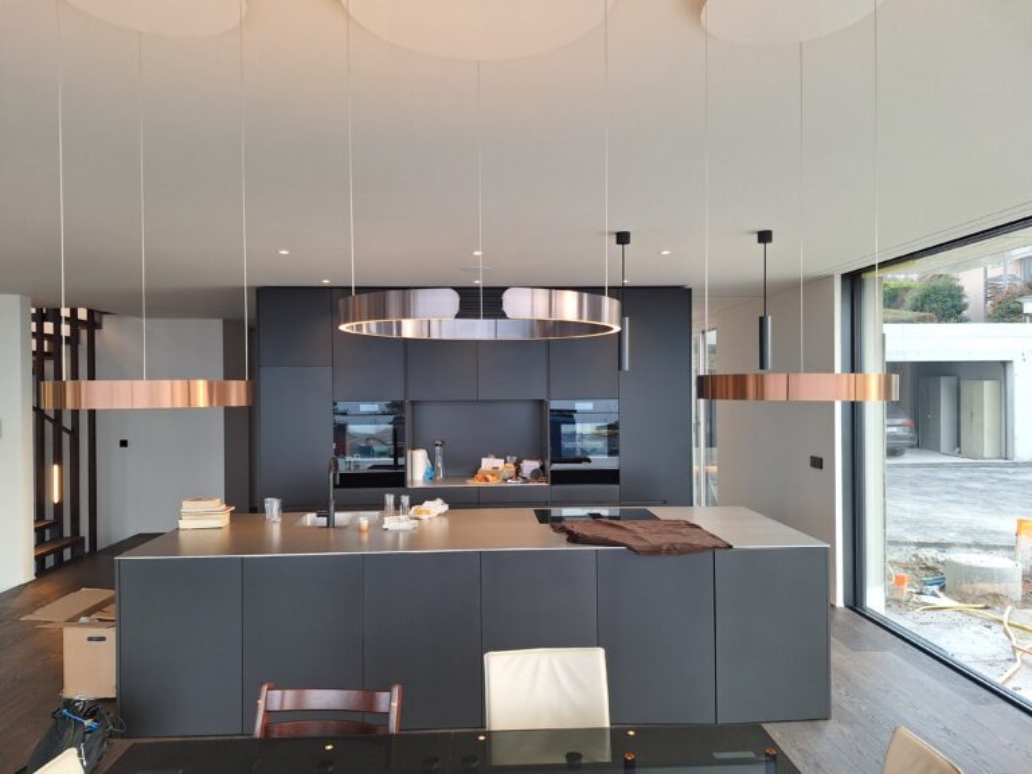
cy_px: 387
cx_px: 516
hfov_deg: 73.9
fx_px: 686
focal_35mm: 23
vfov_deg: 58.9
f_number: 1.8
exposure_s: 1/120
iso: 80
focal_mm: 5.54
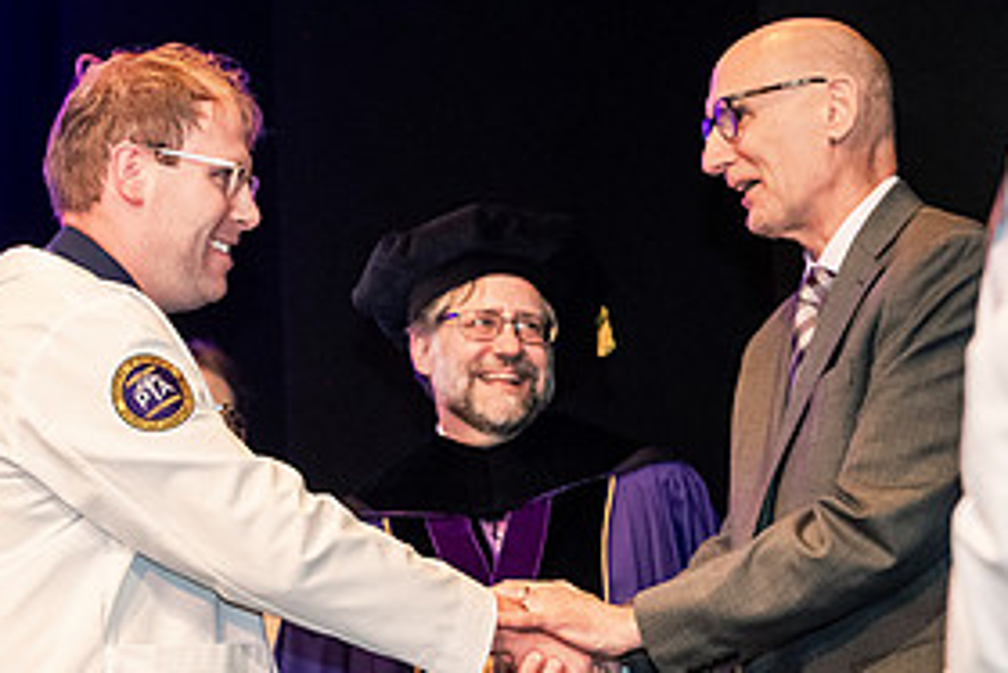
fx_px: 4062
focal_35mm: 145
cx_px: 414
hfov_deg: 14.1
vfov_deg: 9.5
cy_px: 448
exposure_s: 1/200
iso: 3200
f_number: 3.5
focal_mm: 70
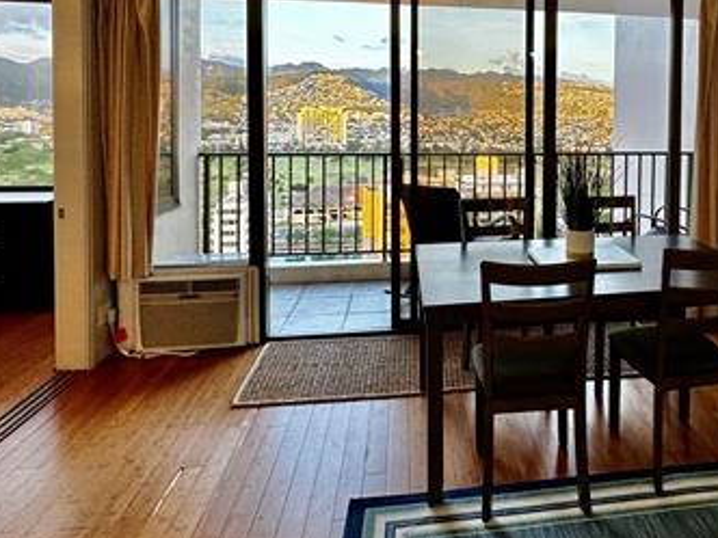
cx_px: 506
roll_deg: -1.0
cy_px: 134
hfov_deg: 62.8
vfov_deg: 49.3
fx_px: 560
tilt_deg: -1.7
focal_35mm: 27
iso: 125
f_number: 2.2
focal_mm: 2.22
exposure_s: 1/120
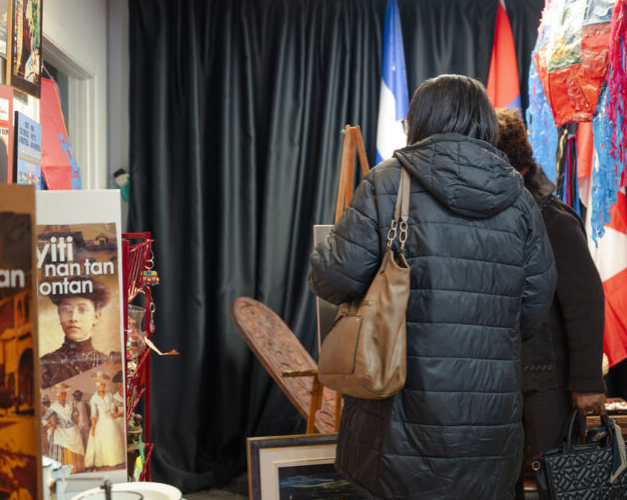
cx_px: 308
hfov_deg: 35.4
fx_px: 983
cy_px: 245
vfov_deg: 28.6
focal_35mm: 53
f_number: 2.8
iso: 3200
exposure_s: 1/160
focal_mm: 46
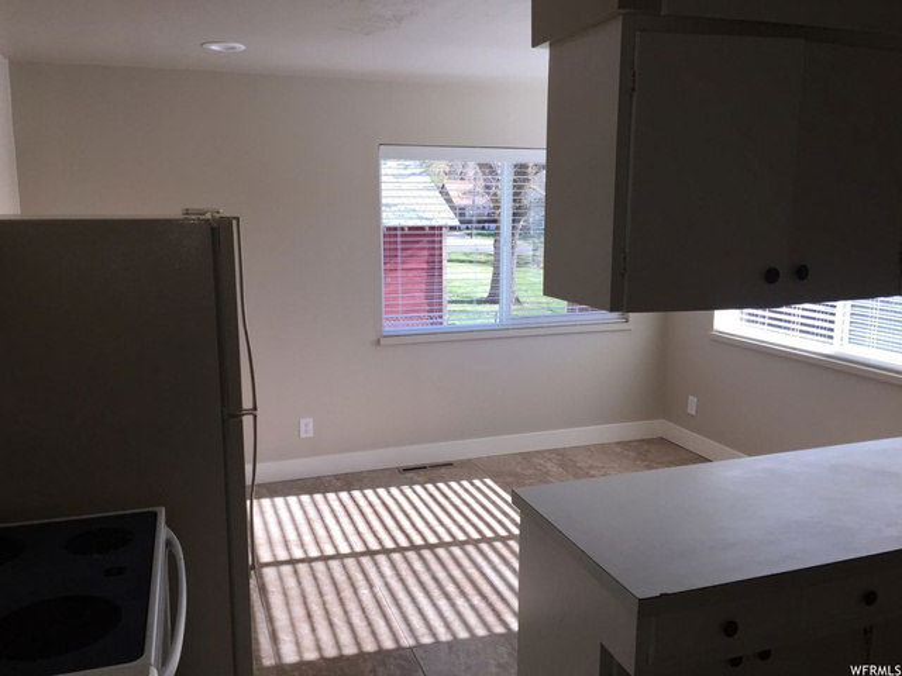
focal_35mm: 29
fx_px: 756
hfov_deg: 61.7
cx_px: 451
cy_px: 338
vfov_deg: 48.2
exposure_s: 1/156
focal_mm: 4.15
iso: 32
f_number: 2.2
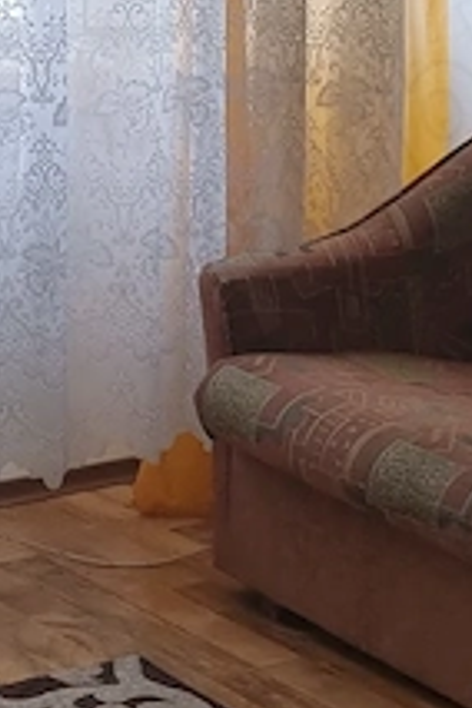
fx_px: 2497
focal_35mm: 127
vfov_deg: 16.0
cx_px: 170
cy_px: 86
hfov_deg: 10.8
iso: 90
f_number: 1.8
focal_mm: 5.4
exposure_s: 1/33
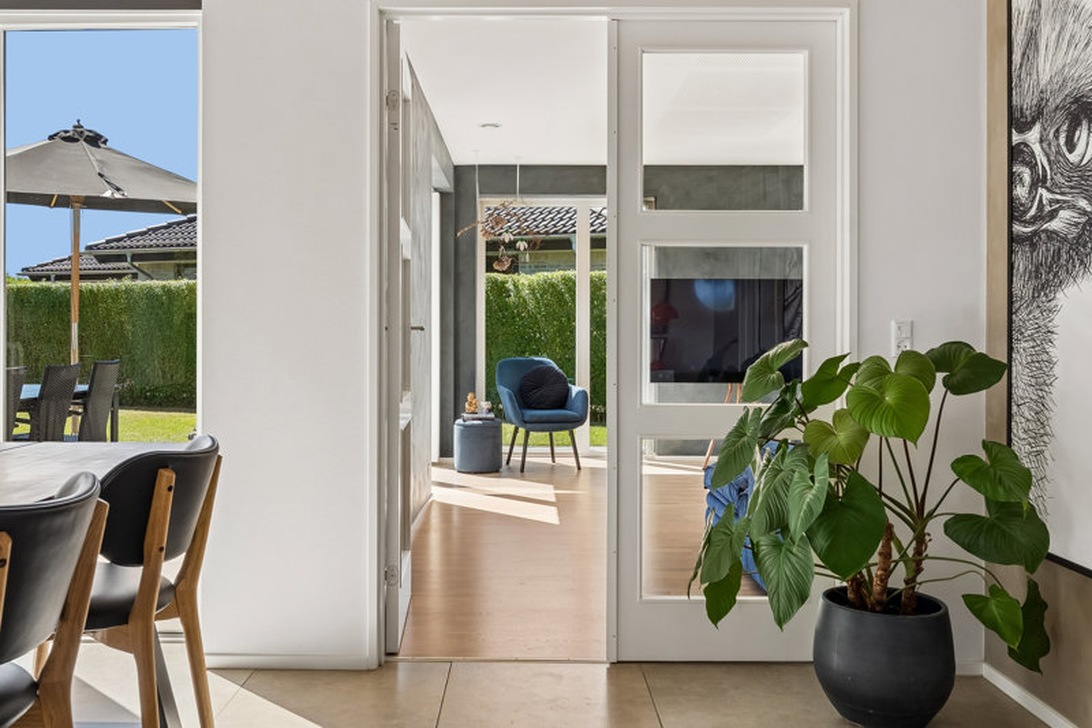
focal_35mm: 31
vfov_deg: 42.3
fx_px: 940
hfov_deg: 60.3
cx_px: 546
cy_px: 364
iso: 200
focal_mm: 21
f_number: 8
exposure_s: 1/125
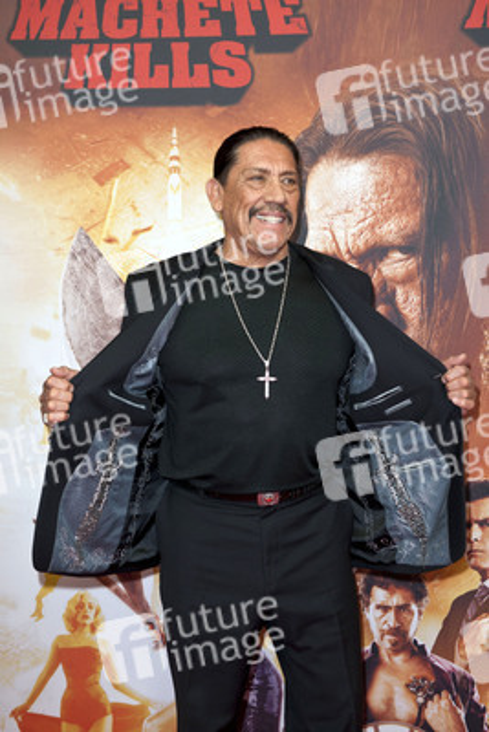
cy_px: 366
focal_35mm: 56
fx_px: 1140
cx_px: 244
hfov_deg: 24.2
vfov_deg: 35.6
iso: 800
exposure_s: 1/250
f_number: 5
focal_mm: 56
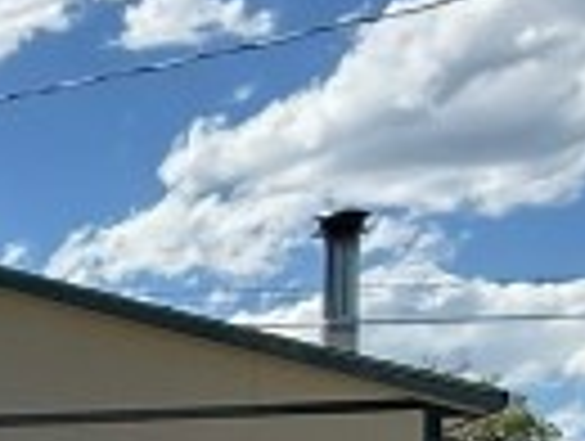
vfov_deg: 12.9
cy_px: 634
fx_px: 1862
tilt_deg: +1.4
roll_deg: +0.9
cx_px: -702
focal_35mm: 110
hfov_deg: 14.0
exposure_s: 1/2976
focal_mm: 2.22
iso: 50
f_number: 2.2
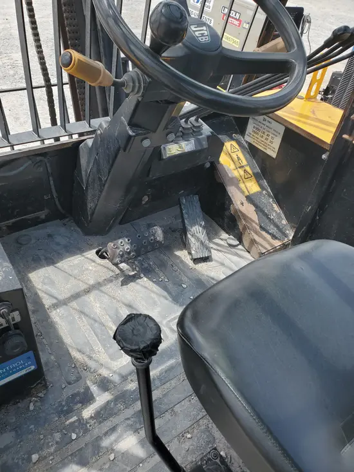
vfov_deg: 67.3
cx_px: 177
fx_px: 354
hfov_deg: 53.1
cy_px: 236
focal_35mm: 26
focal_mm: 4.3
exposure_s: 1/613
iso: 50
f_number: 2.4
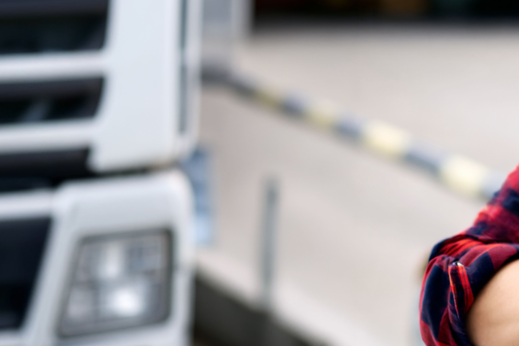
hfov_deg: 14.6
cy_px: 30
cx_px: 522
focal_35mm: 138
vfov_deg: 9.9
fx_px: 1990
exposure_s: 1/640
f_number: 1.8
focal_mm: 50
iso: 100
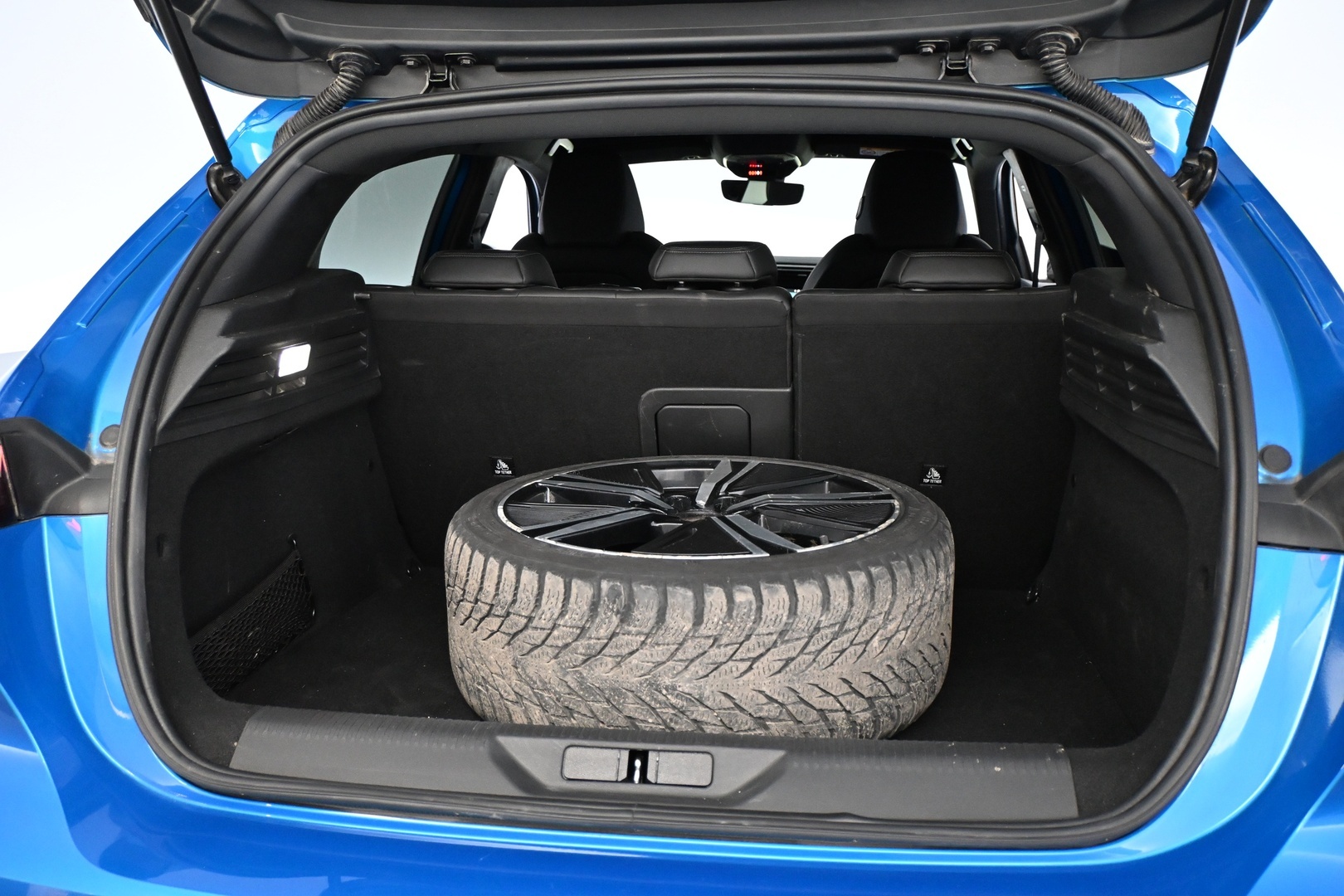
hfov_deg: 60.7
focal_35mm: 31
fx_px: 1148
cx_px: 672
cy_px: 448
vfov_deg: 42.6
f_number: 3.8
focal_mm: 20.5
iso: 3600
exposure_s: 1/60
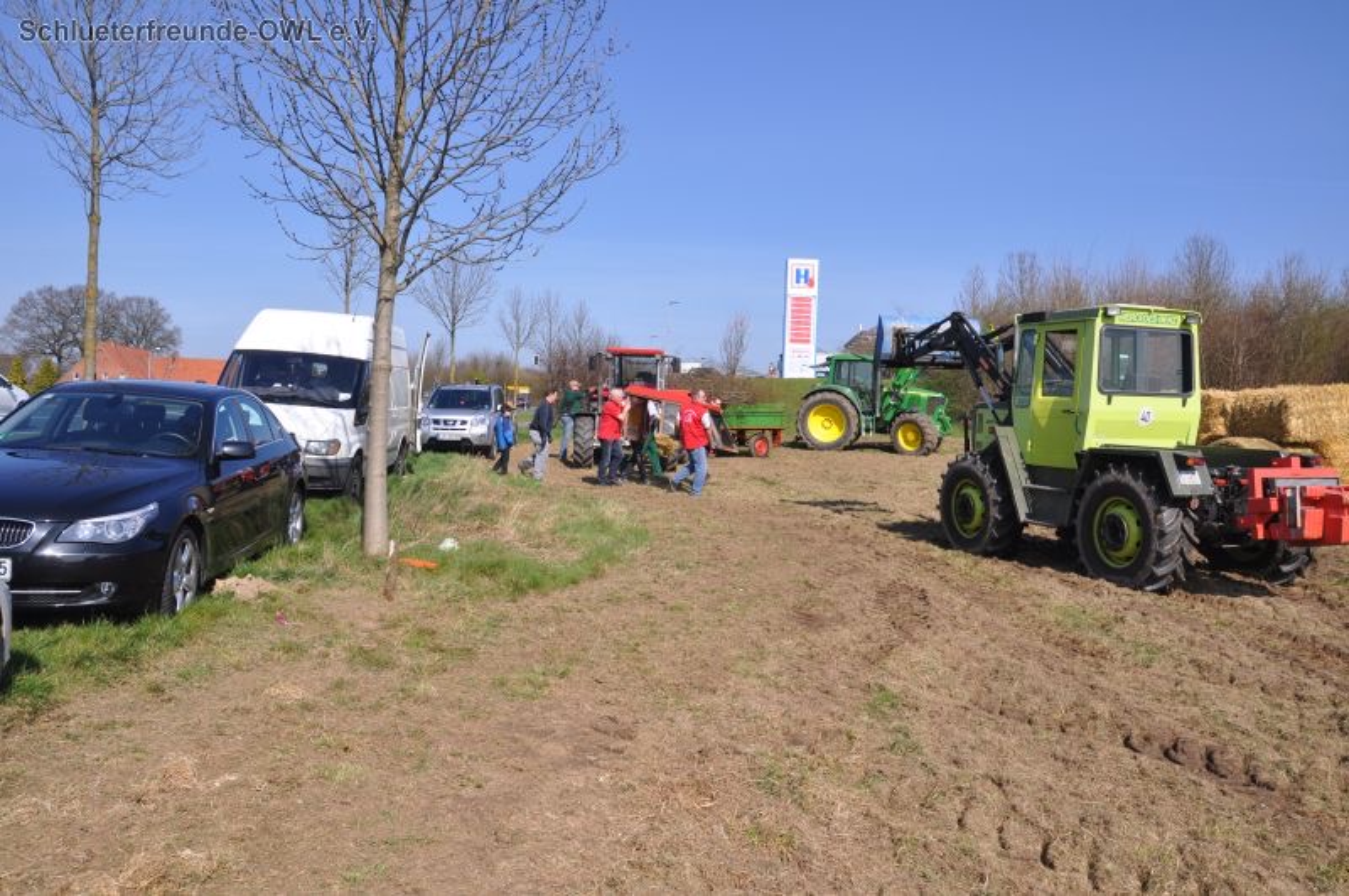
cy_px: 448
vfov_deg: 47.8
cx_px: 674
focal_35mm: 27
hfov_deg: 67.5
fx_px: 1010
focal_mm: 18
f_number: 11
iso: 200
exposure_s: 1/500
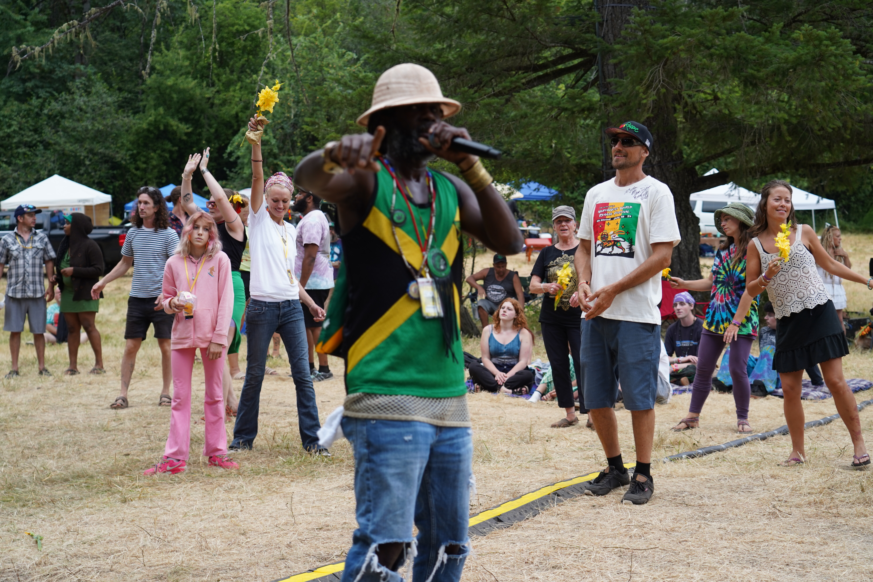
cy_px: 291
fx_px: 1406
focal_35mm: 58
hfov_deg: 34.5
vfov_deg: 23.4
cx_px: 436
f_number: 4
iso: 200
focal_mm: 58
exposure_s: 1/160
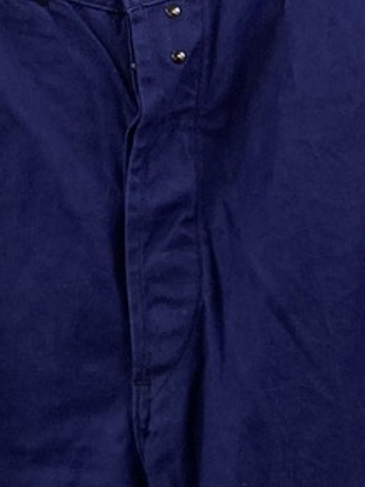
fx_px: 1631
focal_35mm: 116
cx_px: 161
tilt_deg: -8.6
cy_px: 647
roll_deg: +0.8
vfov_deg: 16.0
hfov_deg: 12.8
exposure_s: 1/50
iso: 100
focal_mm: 3.99
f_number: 1.8
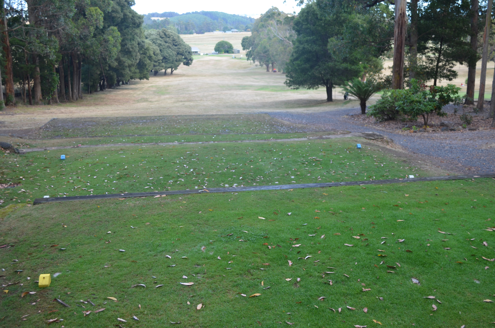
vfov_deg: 34.1
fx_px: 535
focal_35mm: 39
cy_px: 164
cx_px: 248
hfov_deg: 49.6
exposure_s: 1/45
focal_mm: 26
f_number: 4.2
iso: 100
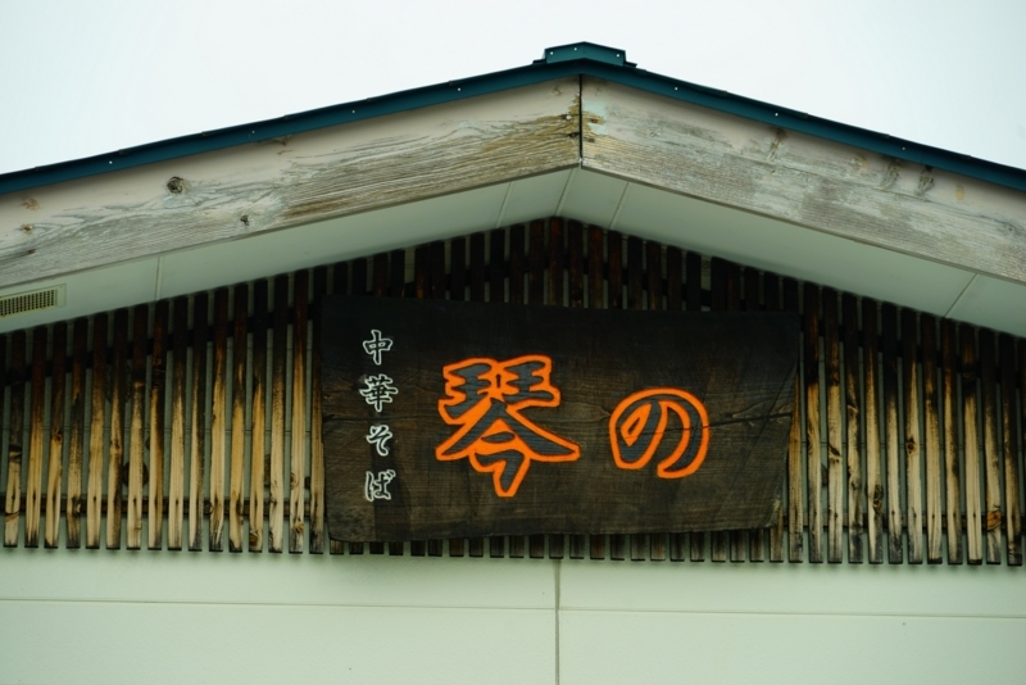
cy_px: 342
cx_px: 513
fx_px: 4476
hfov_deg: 13.1
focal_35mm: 157
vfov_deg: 8.7
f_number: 6.3
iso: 100
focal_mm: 157
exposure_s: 1/160
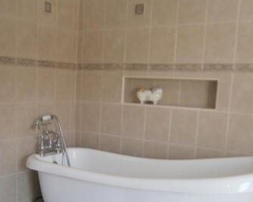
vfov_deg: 32.8
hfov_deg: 40.9
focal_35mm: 45
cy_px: 152
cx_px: 98
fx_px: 337
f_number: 2.8
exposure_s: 1/30
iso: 100
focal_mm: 4.7
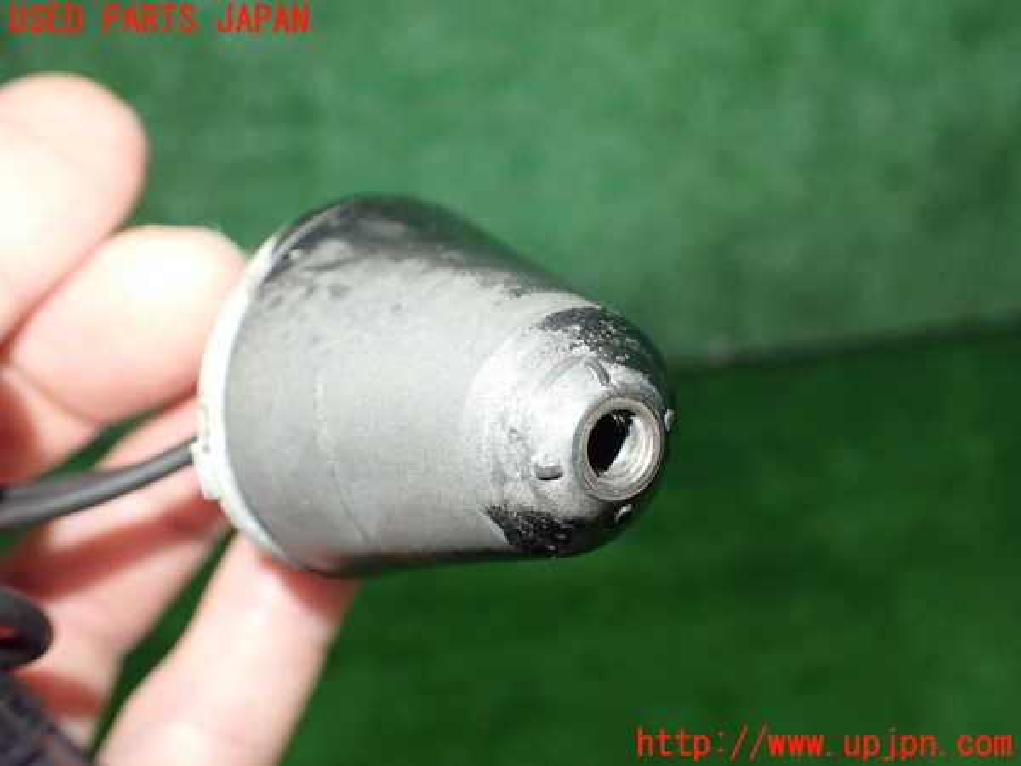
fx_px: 885
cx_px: 510
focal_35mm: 30
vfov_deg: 46.8
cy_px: 383
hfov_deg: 60.0
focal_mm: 5.4
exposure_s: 1/80
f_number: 2.3
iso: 800
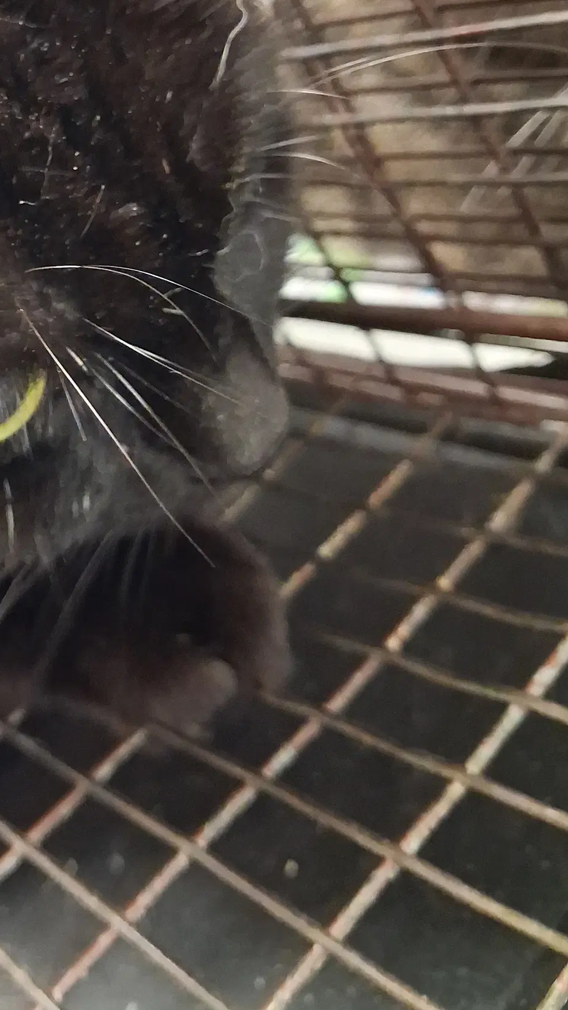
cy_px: 264
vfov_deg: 44.1
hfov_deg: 25.3
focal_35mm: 45
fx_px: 1205
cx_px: 12
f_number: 1.8
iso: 1000
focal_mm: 4
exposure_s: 1/24
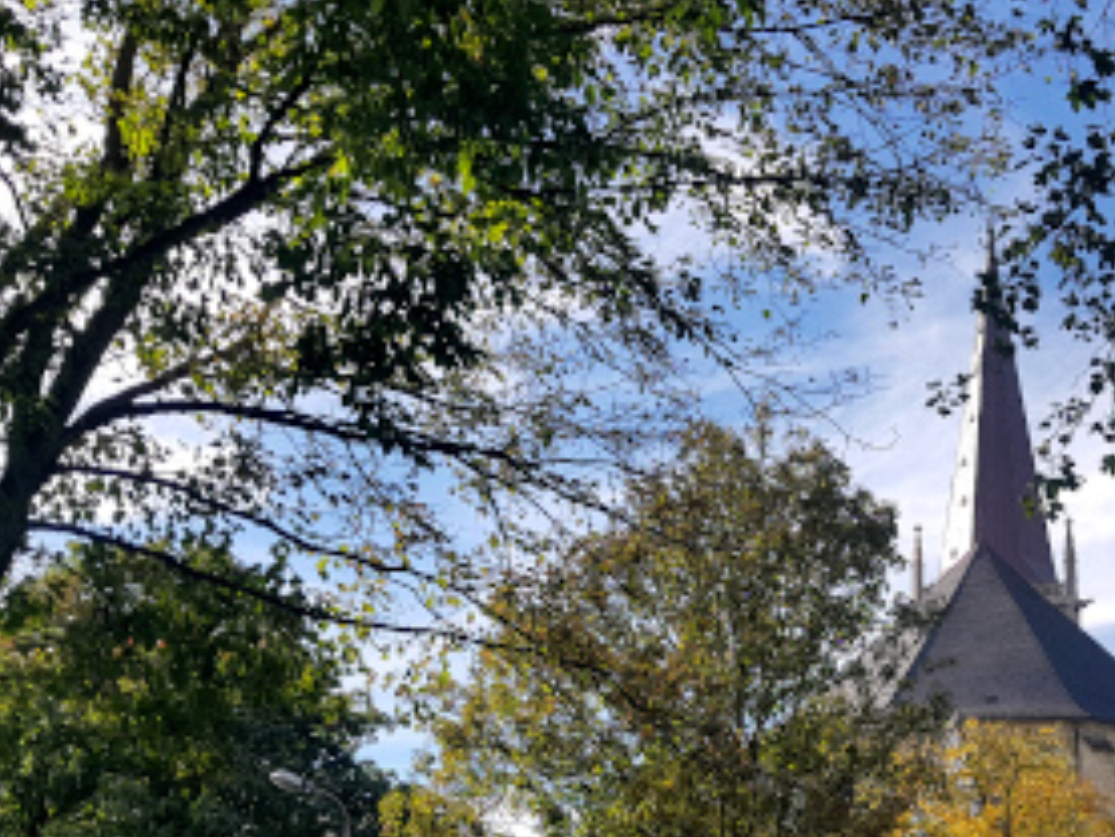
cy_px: 600
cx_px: 809
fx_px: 1450
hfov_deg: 41.1
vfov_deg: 31.8
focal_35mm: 45
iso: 40
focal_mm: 4.2
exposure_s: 1/1584
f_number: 1.7
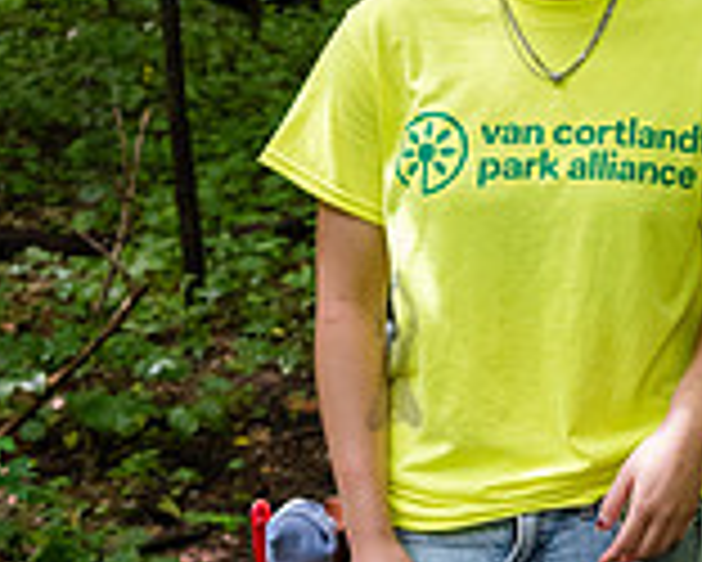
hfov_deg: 13.6
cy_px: 54
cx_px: 1113
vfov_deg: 11.7
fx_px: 2723
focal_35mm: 131
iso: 2000
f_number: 4
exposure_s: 1/400
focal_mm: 34
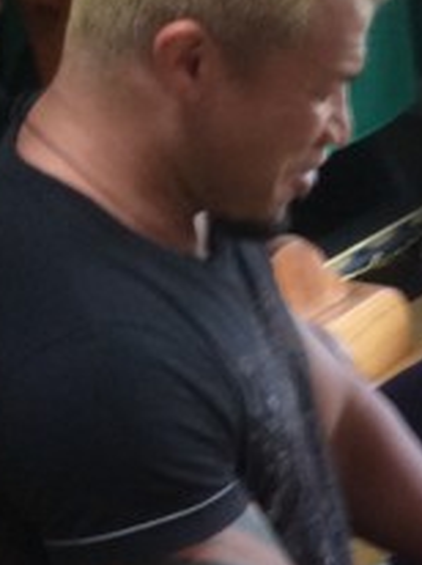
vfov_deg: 15.0
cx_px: 734
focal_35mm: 124
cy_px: 795
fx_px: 2020
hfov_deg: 11.2
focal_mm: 3.3
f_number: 2.4
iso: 80
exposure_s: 1/24
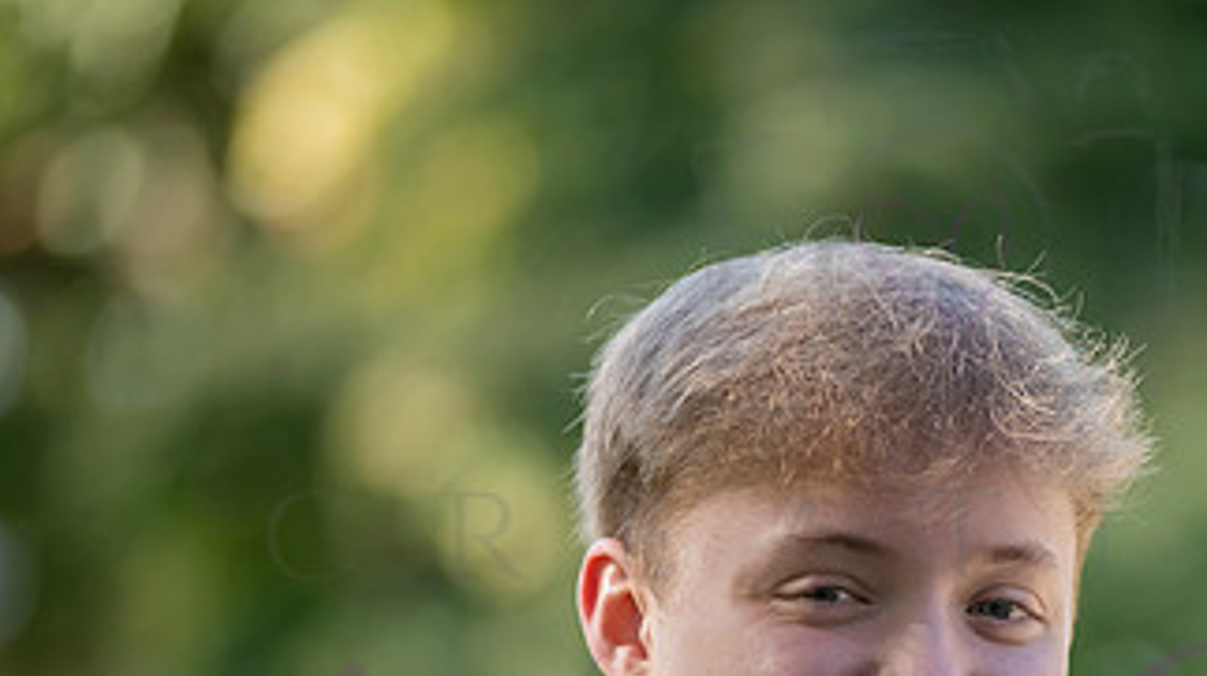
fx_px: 9337
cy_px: 719
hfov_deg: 7.4
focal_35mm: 292
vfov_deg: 4.1
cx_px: 953
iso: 800
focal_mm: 155
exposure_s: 1/500
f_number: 3.2
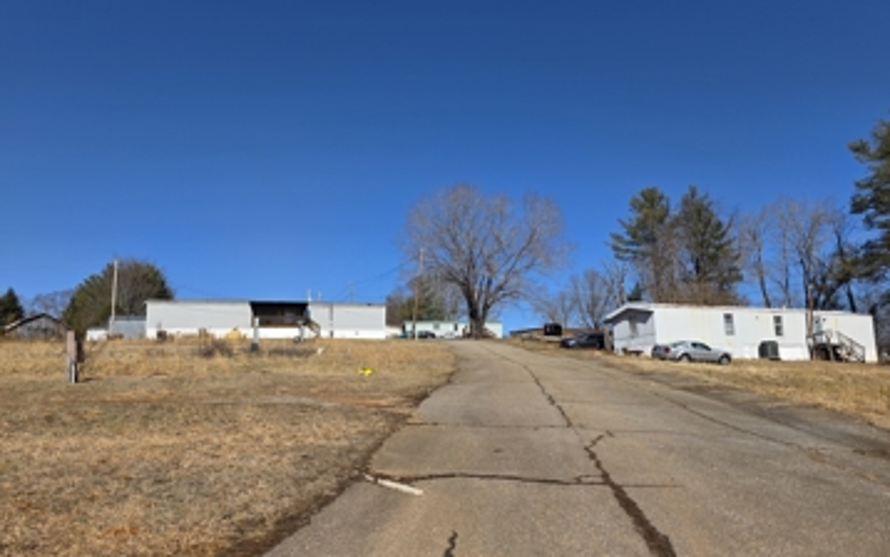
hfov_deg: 72.5
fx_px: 607
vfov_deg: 49.3
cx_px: 444
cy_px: 287
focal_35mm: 25
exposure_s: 1/7944
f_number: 1.7
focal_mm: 6.3
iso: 80
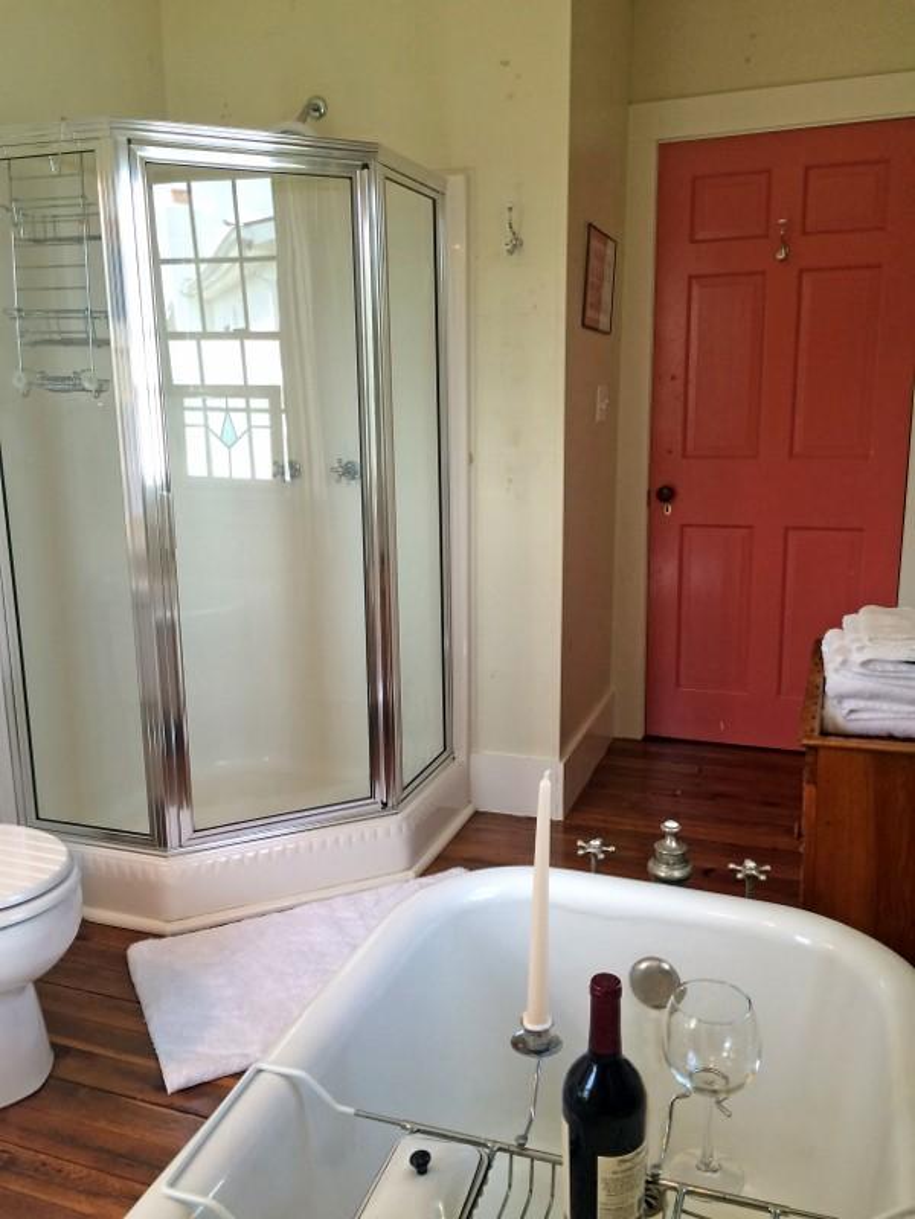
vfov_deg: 61.7
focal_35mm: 29
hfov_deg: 48.2
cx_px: 458
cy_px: 610
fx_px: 1022
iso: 40
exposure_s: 1/40
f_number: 2.2
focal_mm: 4.15
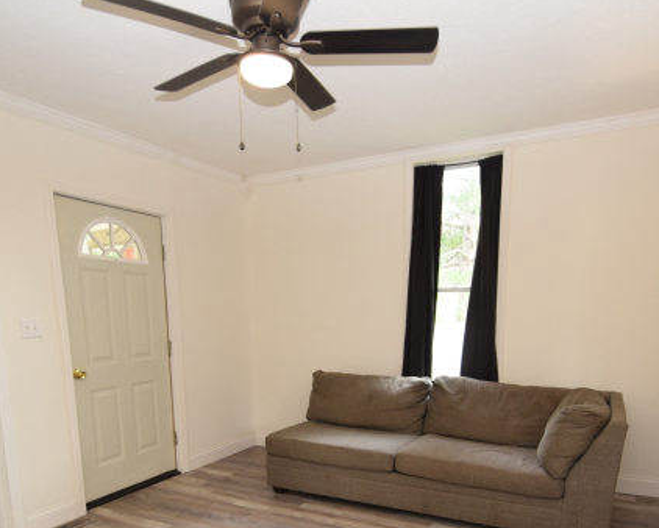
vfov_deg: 54.7
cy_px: 383
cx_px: 346
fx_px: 488
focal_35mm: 25
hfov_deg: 68.0
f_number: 4.5
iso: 800
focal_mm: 10
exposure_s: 1/80
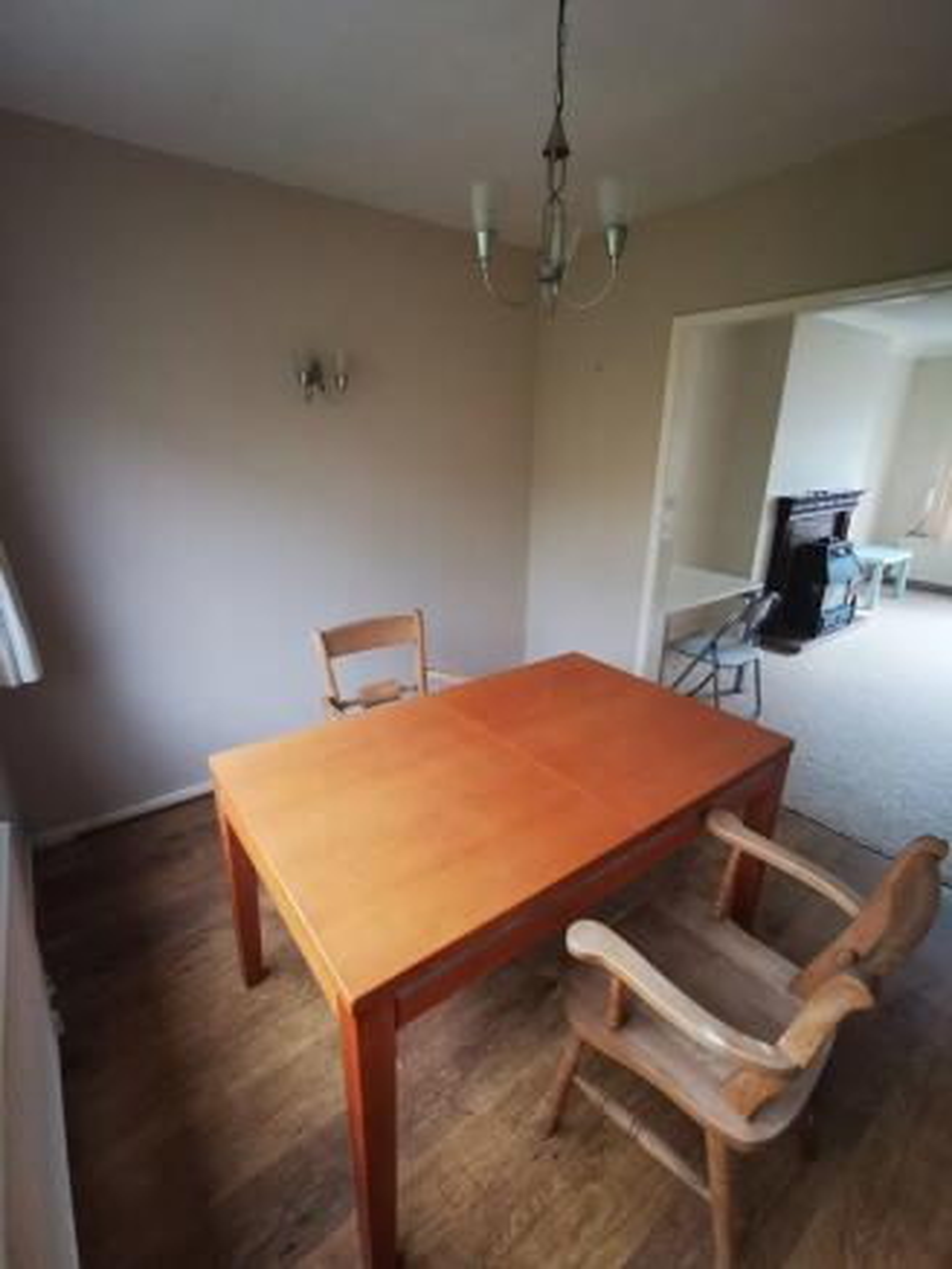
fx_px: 586
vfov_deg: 94.5
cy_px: 634
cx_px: 476
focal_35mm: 16
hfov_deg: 78.1
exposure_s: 1/40
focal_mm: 2.35
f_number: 2.2
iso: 125
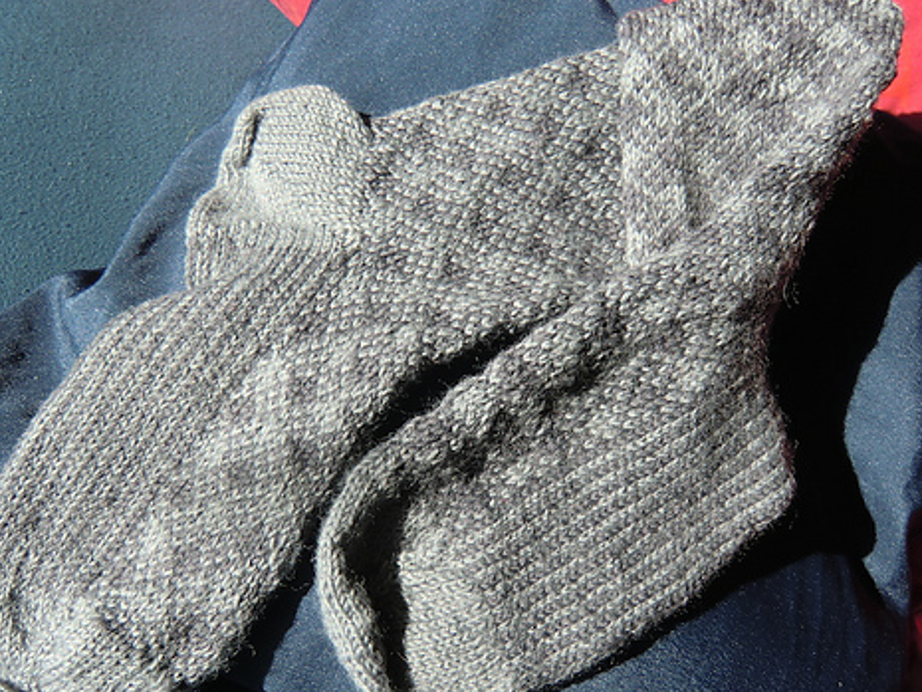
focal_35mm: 33
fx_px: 879
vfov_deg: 42.9
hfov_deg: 55.3
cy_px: 393
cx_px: 444
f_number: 3.2
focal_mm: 4.3
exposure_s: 1/200
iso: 64
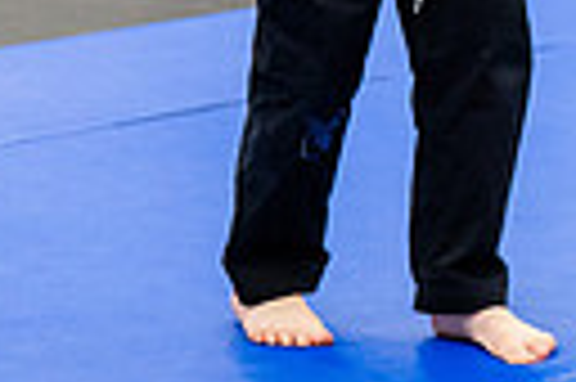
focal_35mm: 317
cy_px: -398
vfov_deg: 4.3
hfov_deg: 6.4
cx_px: 878
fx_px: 5066
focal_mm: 70
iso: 4000
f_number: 2.8
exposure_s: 1/500
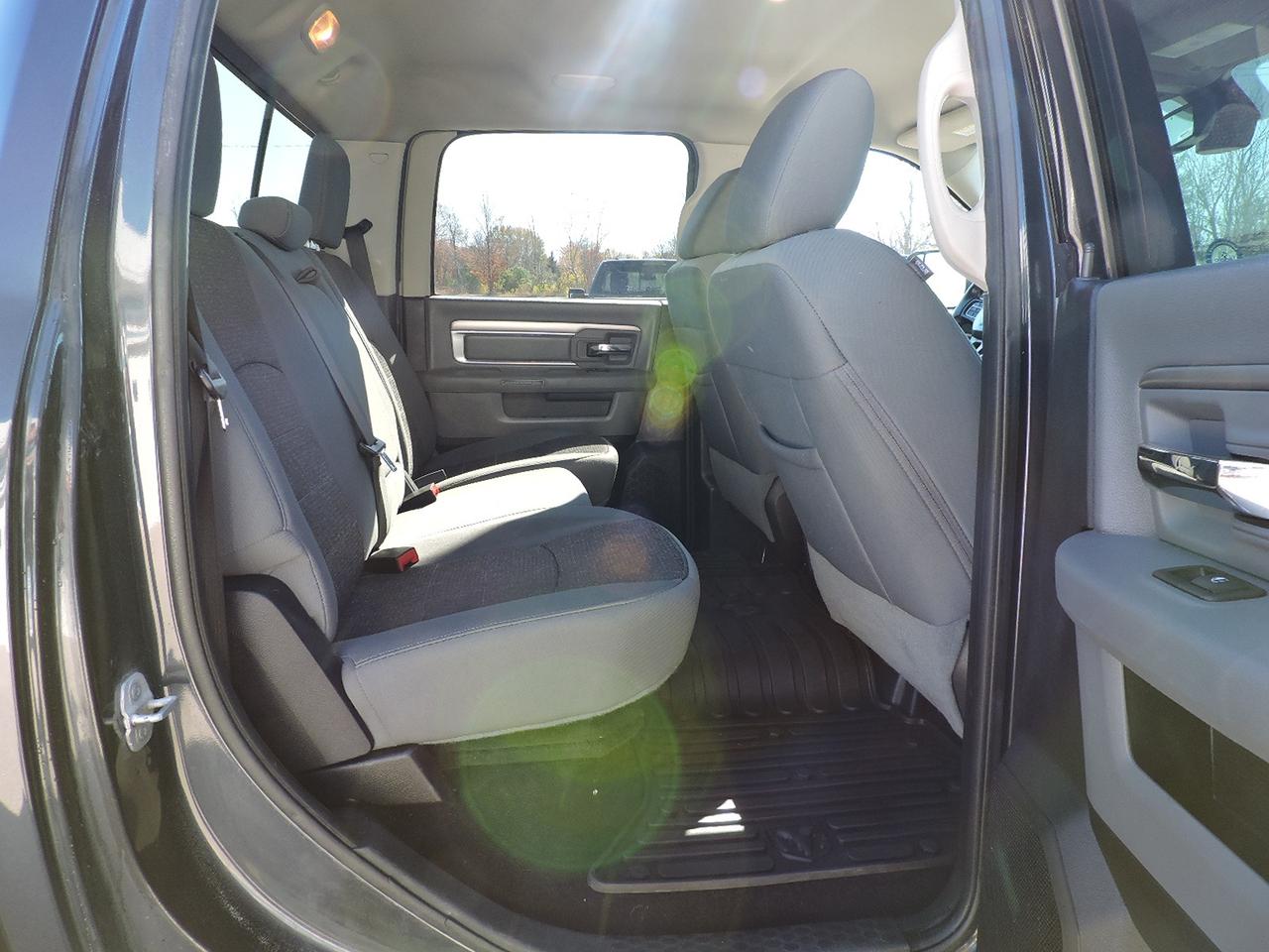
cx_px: 634
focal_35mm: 24
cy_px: 476
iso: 100
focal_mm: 4.3
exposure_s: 1/80
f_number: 3
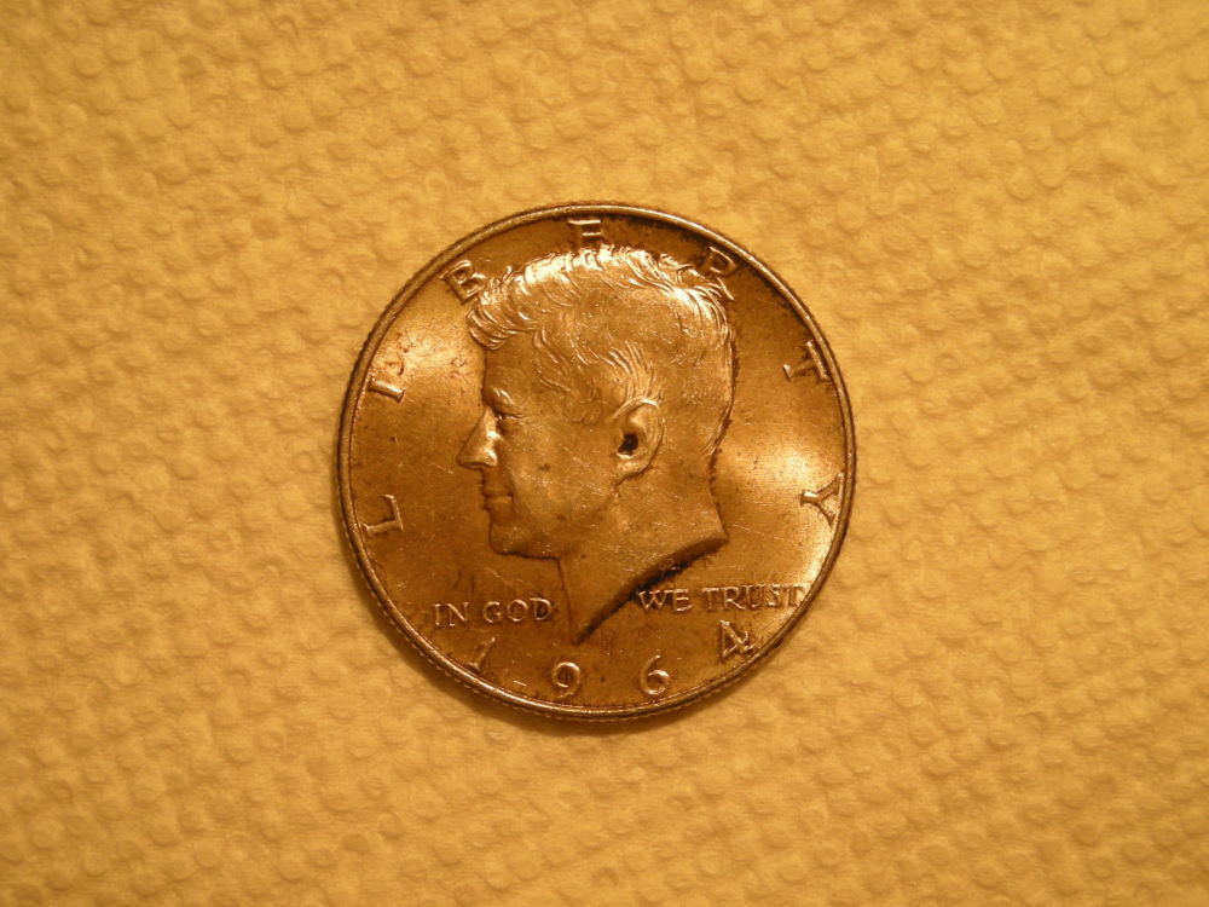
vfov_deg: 19.4
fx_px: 2654
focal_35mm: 76
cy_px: 454
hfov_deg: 25.7
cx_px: 604
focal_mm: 12.3
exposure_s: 1/50.2
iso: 76
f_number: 3.9
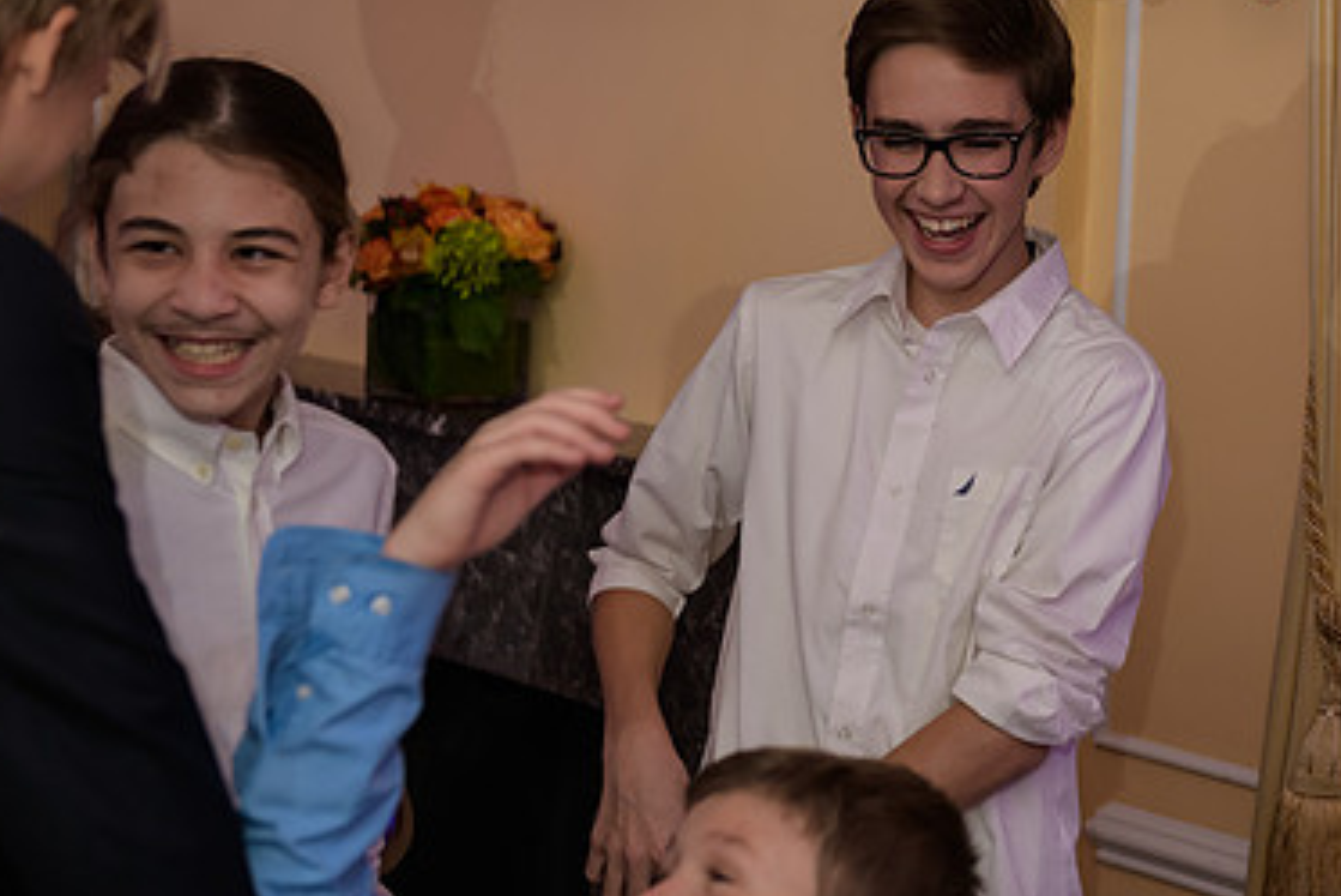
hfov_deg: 23.2
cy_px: 390
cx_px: 960
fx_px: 3242
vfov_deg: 15.7
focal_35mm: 87
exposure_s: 1/125
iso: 800
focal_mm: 56
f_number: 3.2
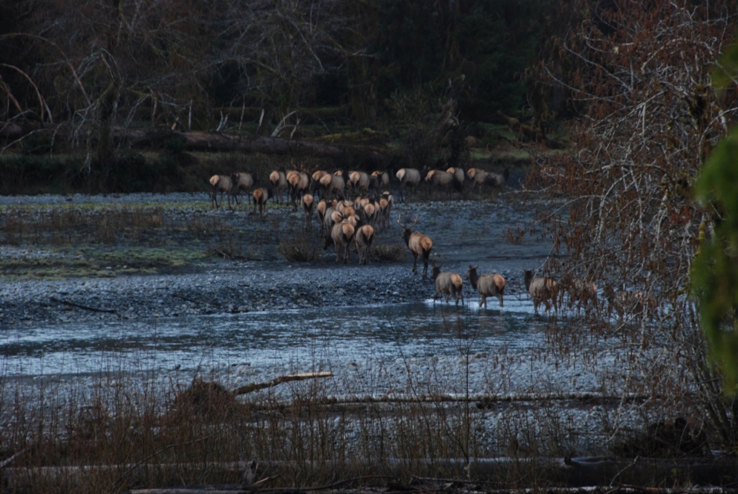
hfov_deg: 6.9
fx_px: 6155
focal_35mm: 300
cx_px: 369
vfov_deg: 4.6
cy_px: 247
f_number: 8
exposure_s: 1/80
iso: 400
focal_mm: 200
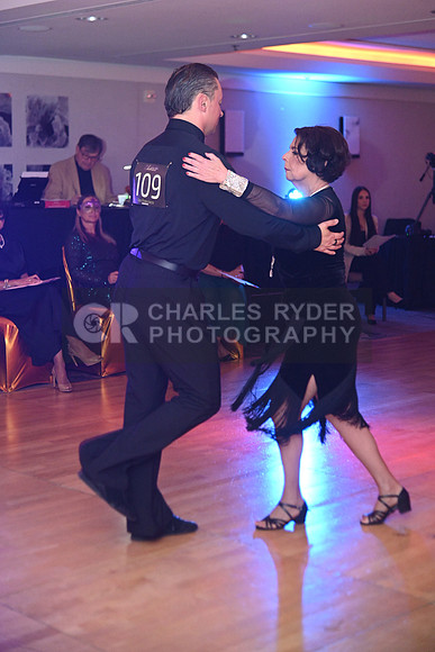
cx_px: 218
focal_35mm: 62
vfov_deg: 32.4
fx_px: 1123
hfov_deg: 21.9
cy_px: 326
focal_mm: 62
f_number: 5
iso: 5000
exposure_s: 1/200
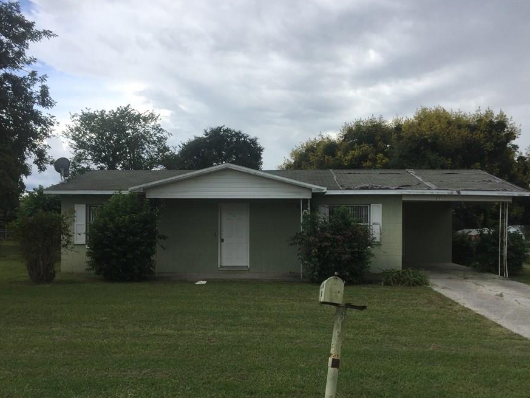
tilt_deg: +1.2
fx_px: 521
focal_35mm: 34
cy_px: 227
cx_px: 266
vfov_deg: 41.7
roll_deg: -0.7
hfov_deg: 54.0
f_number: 2.2
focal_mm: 4.15
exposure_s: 1/942
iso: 32
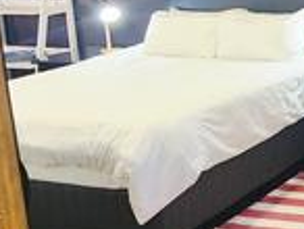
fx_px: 625
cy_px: 50
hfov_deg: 22.2
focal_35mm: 71
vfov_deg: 20.6
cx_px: 464
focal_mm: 2.2
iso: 200
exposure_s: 1/50.3
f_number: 2.2
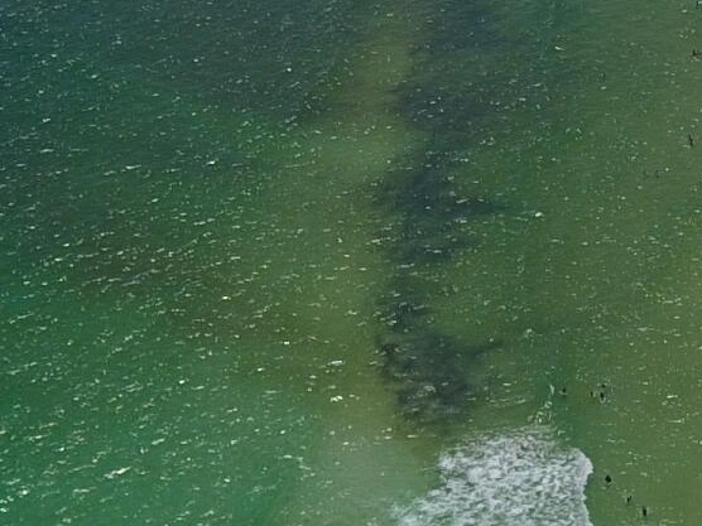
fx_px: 2190
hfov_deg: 17.5
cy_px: -245
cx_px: 793
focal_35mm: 108
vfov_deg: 13.0
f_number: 2.8
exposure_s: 1/2427
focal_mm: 3.61
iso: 100
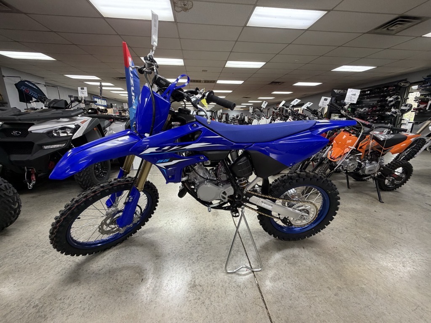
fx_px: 174
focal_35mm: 14
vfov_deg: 85.7
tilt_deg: -14.0
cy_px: 162
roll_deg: -0.1
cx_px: 216
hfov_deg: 102.1
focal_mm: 2.22
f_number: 2.2
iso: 250
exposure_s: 1/60
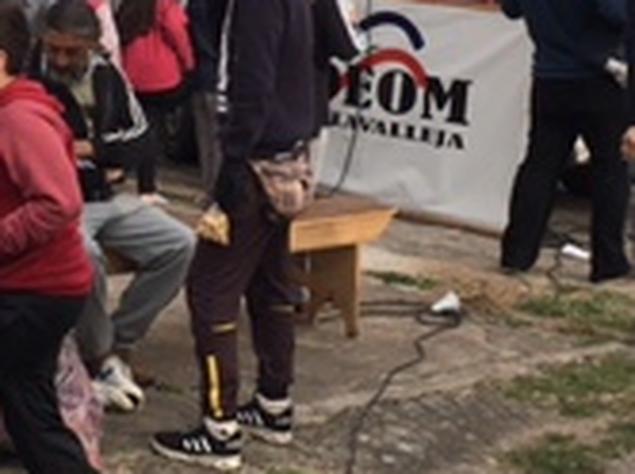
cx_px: 268
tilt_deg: -4.9
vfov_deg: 13.0
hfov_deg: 17.6
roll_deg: -0.2
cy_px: 4
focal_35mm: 112
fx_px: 2052
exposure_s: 1/686
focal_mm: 4.15
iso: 25
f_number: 2.2
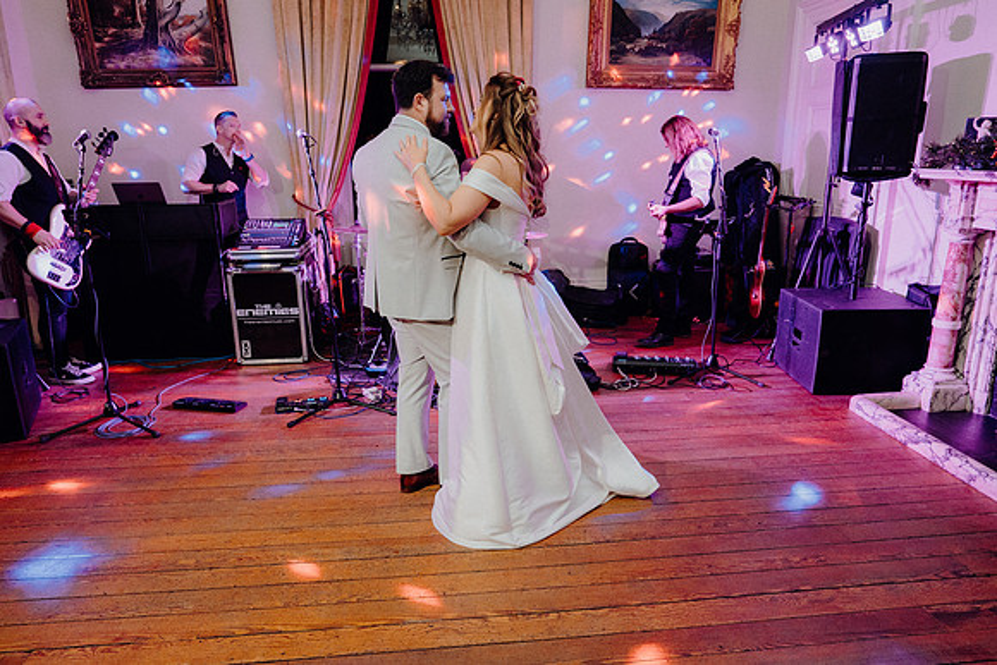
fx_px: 665
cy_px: 332
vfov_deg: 53.2
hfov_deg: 73.7
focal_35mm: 24
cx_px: 498
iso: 2500
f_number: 3.5
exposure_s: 1/160
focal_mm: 24
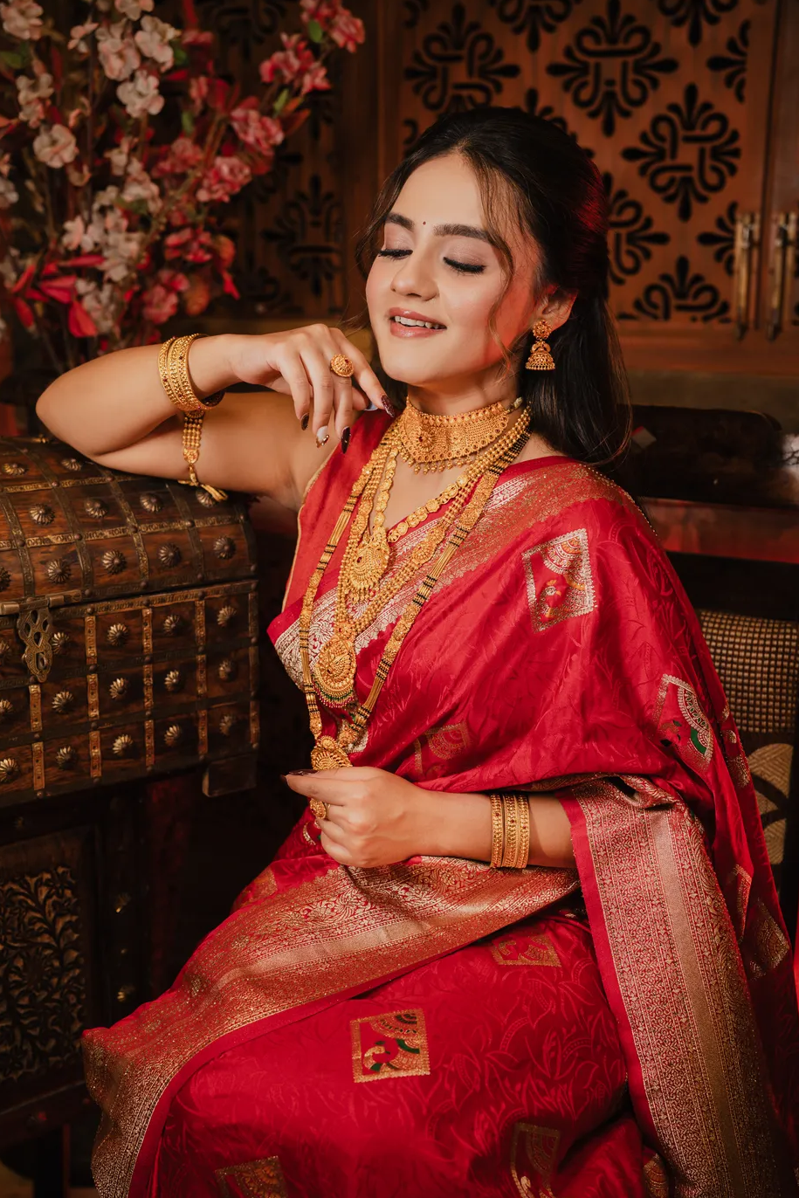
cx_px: 396
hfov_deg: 26.5
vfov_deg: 38.9
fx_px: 1697
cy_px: 601
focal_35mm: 51
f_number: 3.5
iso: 800
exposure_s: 1/200
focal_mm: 50
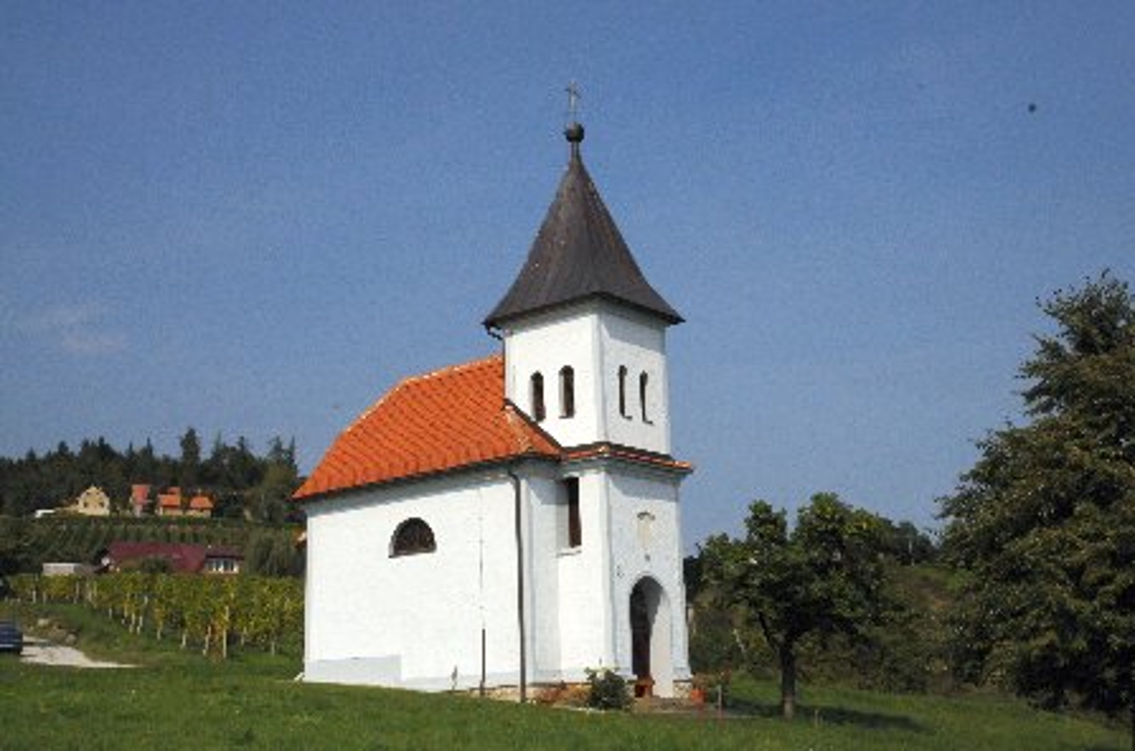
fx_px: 1463
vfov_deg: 28.8
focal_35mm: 46
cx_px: 568
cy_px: 376
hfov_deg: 42.4
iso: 1600
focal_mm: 31
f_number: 20
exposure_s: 1/1600
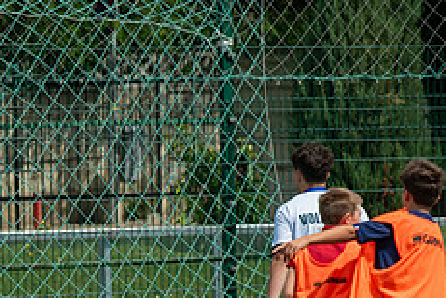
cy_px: 382
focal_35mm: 572
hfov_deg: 3.6
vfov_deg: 2.4
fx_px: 7086
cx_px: -92
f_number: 5.6
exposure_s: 1/2000
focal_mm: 185
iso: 320
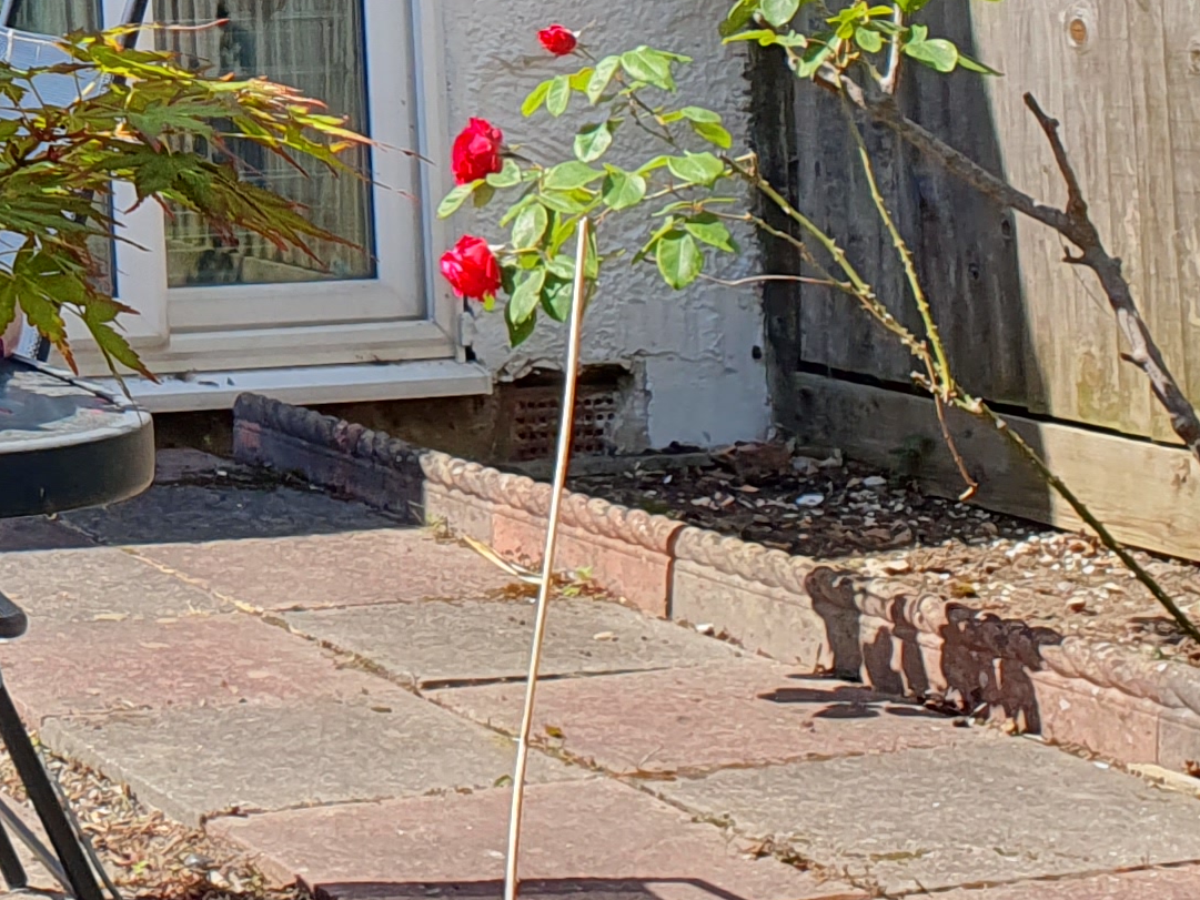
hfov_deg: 17.5
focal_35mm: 97
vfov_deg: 14.5
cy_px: -307
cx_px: -748
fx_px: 3363
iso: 50
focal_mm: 4.32
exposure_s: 1/638
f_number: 2.4
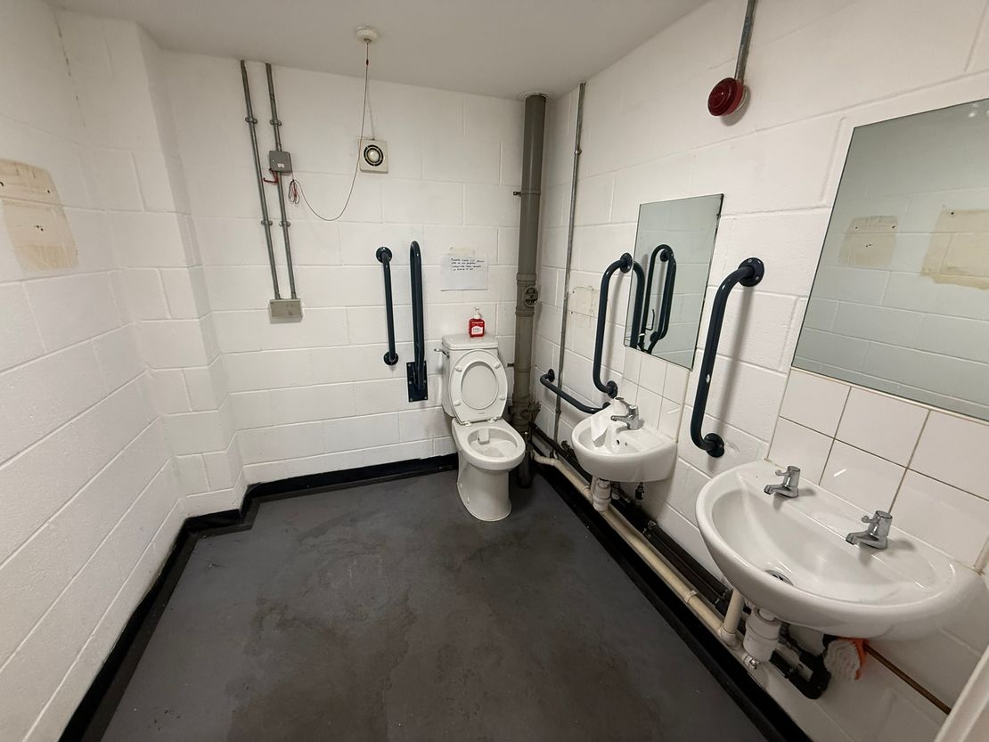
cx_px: 494
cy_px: 371
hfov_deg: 102.1
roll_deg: -0.8
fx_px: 400
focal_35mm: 14
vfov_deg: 85.7
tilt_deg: -16.5
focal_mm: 2.22
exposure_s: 1/100
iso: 250
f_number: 2.2
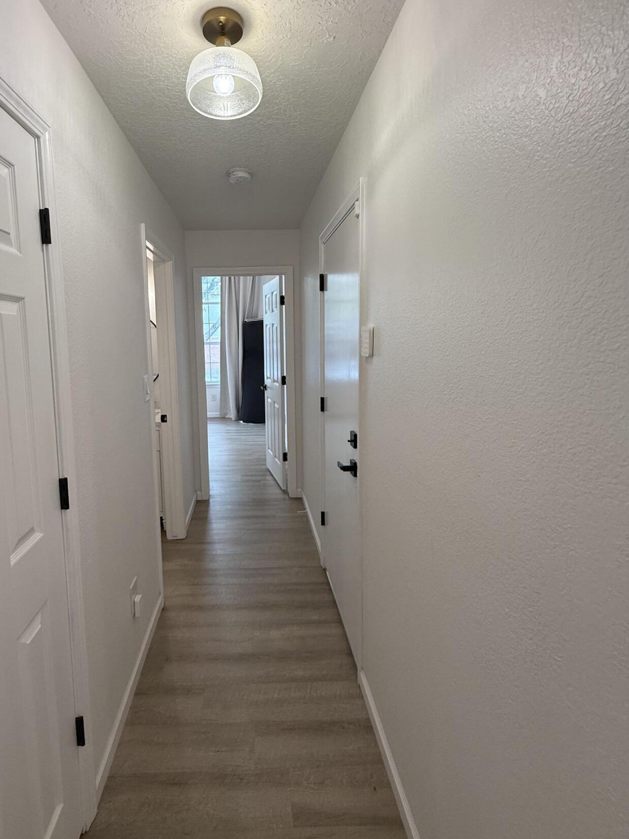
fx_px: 412
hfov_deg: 74.0
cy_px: 376
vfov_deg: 90.7
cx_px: 255
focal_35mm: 17
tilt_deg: -3.5
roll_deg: +1.0
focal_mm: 2.22
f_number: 2.2
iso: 200
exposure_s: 1/120
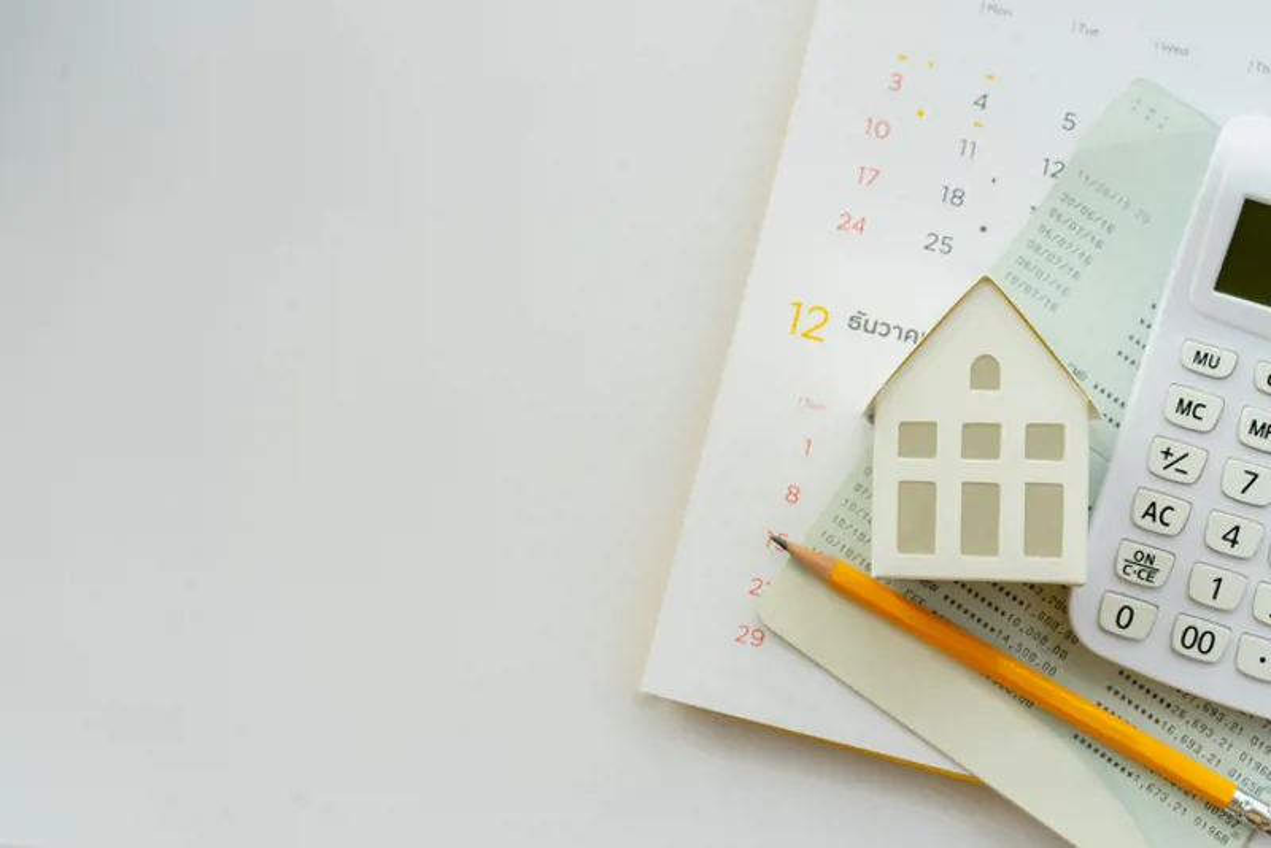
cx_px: 636
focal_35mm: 55
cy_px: 424
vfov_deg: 24.6
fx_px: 1942
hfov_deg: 36.2
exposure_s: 1/40
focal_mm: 55
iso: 320
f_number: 8
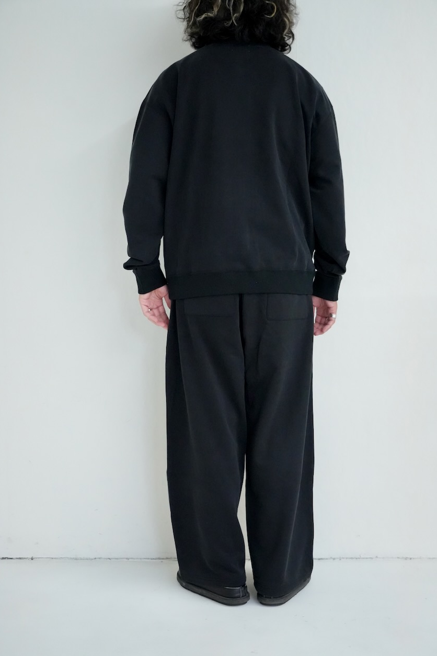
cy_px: 334
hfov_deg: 28.1
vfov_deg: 41.1
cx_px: 218
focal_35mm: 48
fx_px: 874
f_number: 4
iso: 10000
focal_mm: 47
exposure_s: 1/500
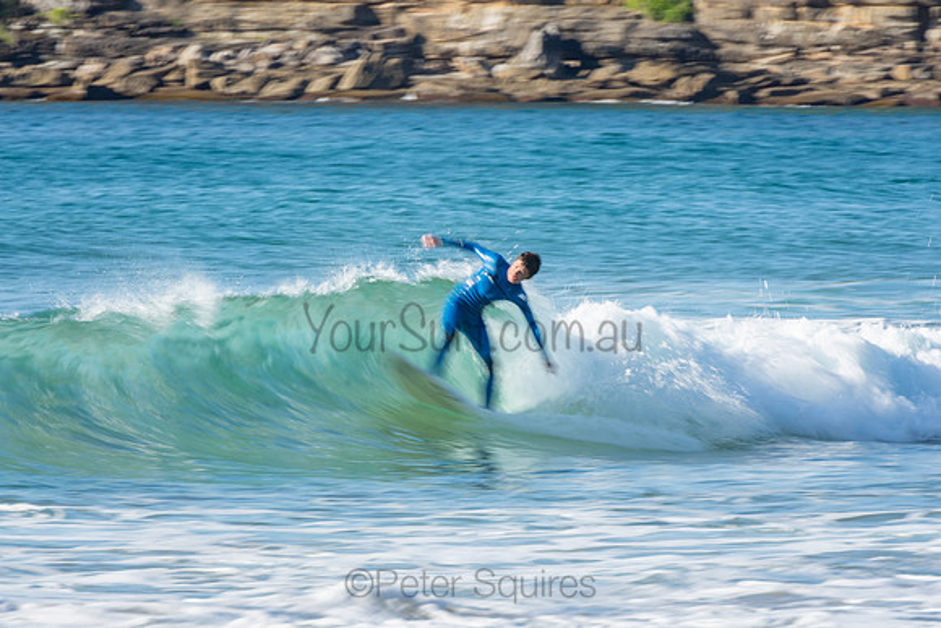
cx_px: 470
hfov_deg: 3.4
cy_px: 314
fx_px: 15686
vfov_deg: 2.3
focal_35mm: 600
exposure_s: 1/30
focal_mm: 400
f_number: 20
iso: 100
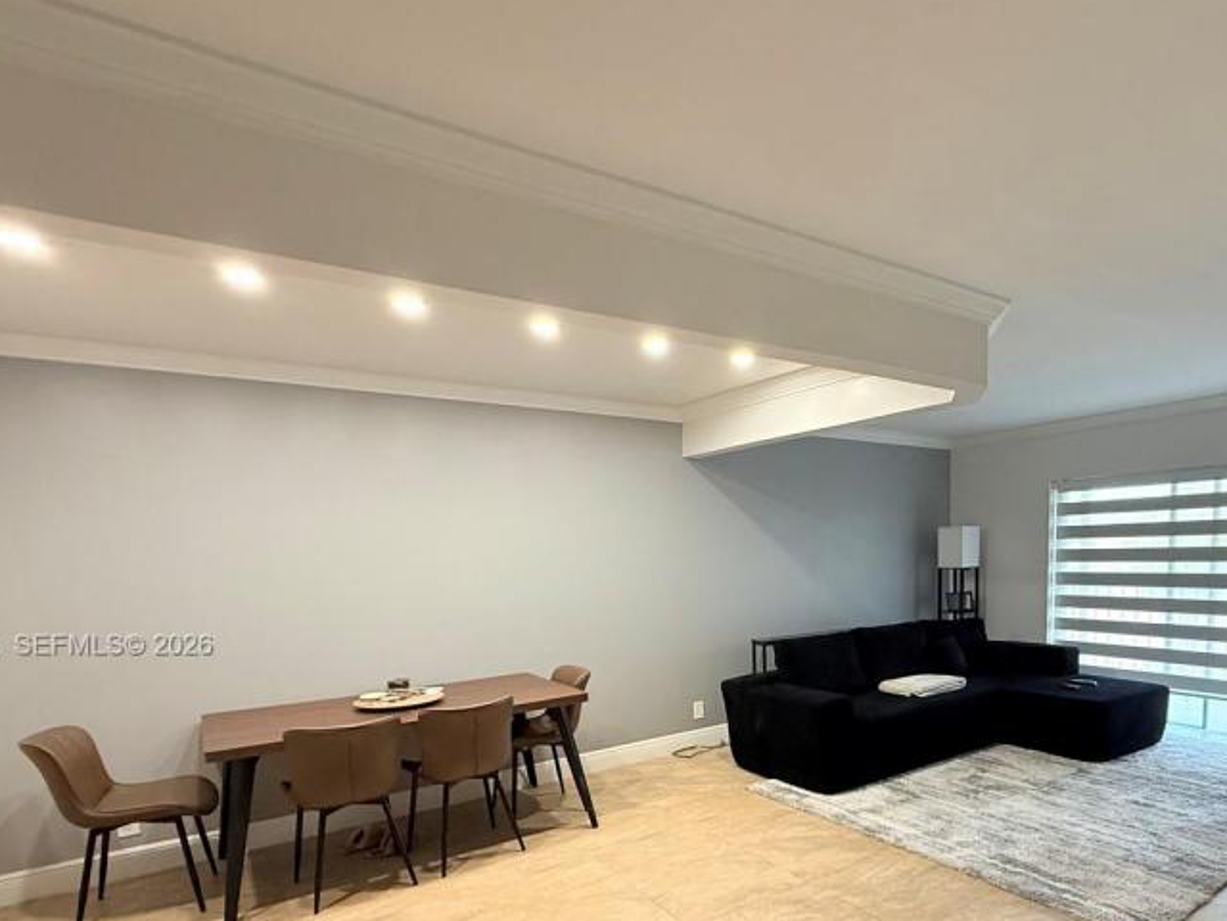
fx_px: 744
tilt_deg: -7.9
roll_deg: +1.5
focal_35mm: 21
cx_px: 775
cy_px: 647
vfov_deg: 61.2
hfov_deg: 77.4
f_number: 2.2
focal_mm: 2.22
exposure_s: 1/80
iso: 320
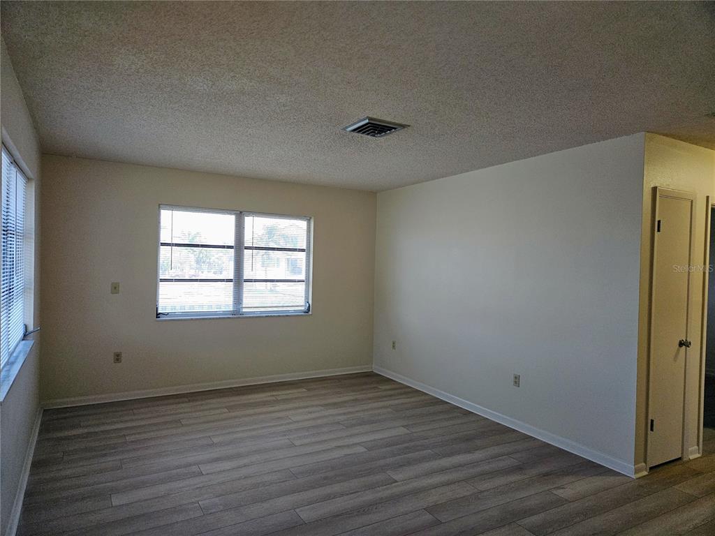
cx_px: 358
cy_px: 268
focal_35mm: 23
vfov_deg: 58.9
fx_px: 475
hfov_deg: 73.9
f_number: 1.8
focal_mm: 5.4
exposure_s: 1/60
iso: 64
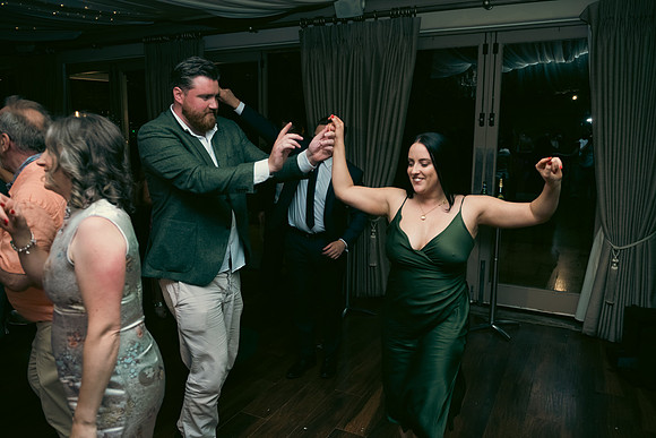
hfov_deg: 65.5
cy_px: 219
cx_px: 328
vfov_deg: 46.4
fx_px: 510
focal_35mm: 28
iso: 800
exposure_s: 1/160
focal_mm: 28
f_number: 3.5
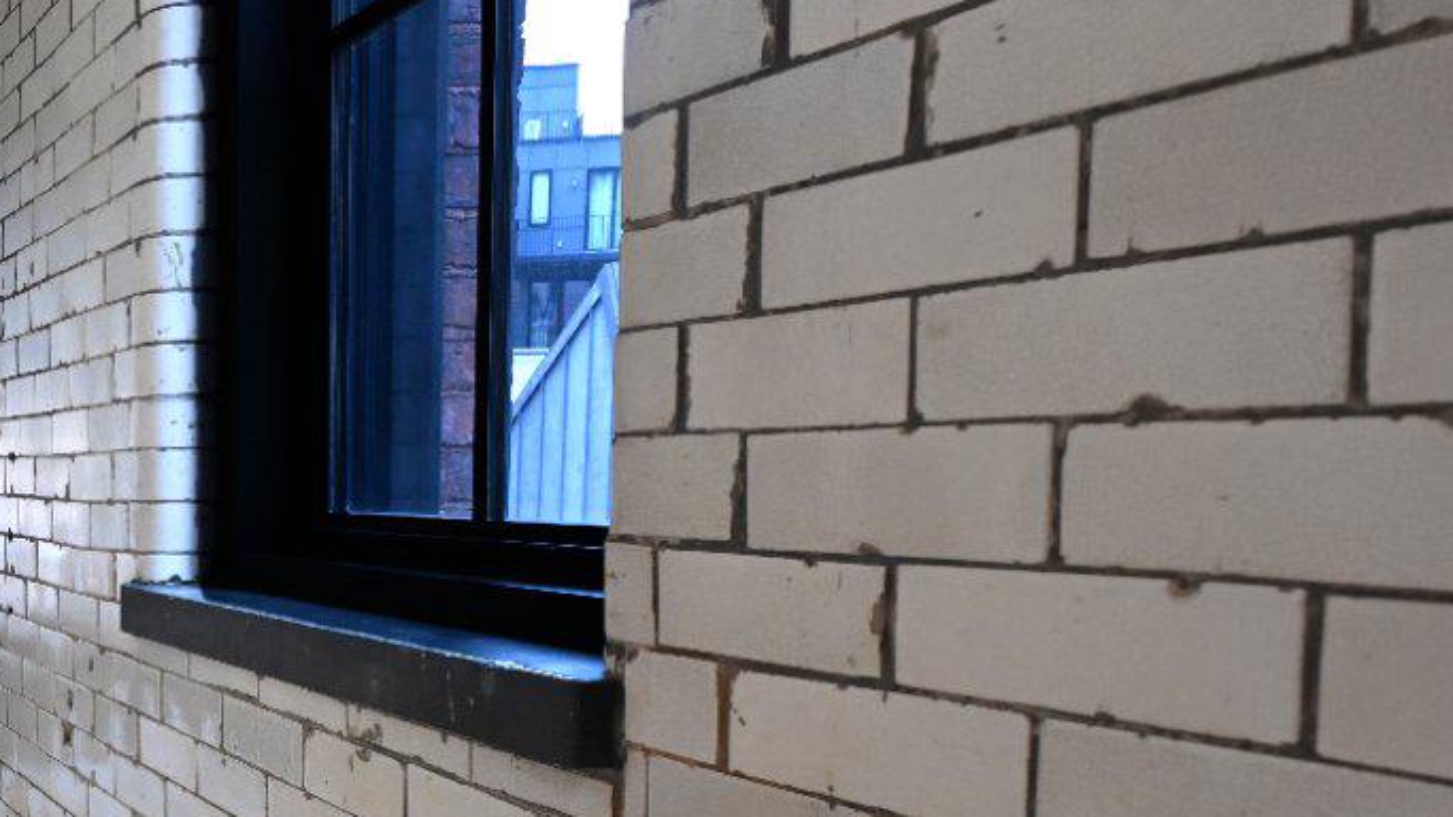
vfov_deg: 26.6
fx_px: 1695
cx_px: -266
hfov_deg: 36.5
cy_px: 654
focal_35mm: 44
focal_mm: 14
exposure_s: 1/50
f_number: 6.3
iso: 800
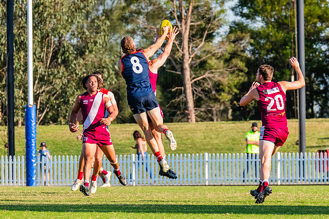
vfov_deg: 2.8
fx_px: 4523
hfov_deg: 4.2
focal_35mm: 495
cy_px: 101
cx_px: 169
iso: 800
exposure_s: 1/1250
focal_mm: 270
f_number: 8
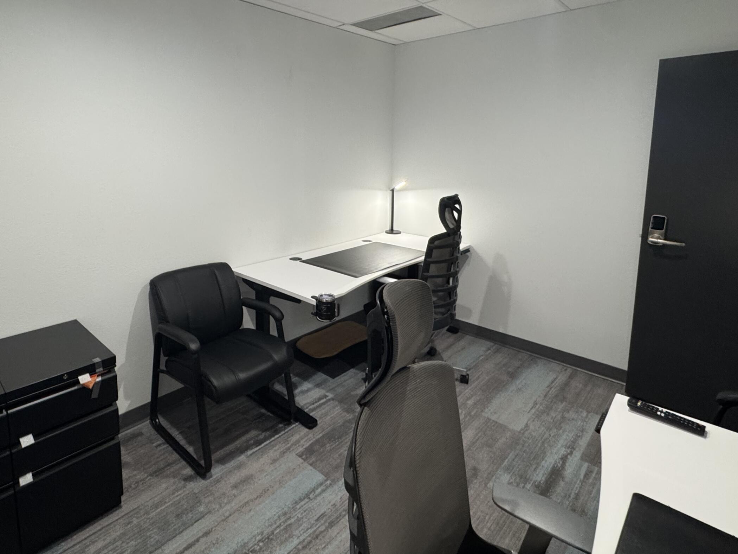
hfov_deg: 80.7
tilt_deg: -8.0
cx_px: 291
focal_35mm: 20
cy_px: 205
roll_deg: -0.8
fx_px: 426
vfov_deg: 64.9
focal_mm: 2.22
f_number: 2.2
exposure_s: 1/60
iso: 250
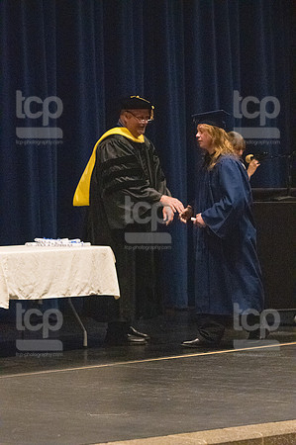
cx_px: 148
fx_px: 2262
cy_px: 222
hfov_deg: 7.5
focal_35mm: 183
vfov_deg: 11.2
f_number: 3.2
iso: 10000
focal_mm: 122
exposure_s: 1/400
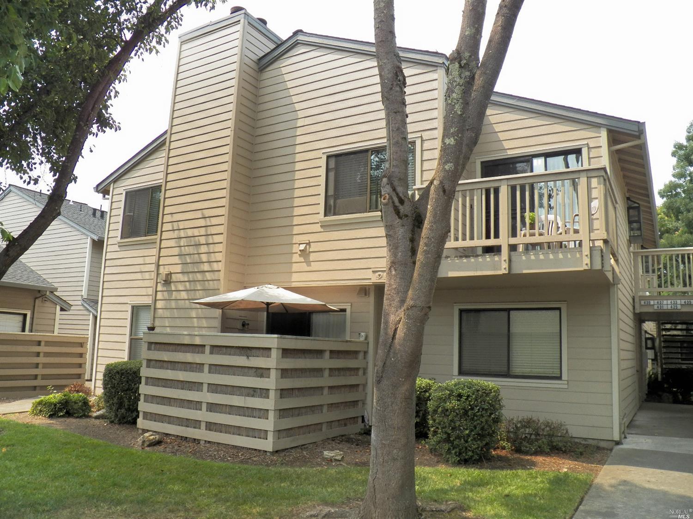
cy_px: 260
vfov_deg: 49.7
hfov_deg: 63.5
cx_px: 346
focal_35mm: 28
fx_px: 560
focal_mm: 4.9
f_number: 4
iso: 125
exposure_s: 1/500
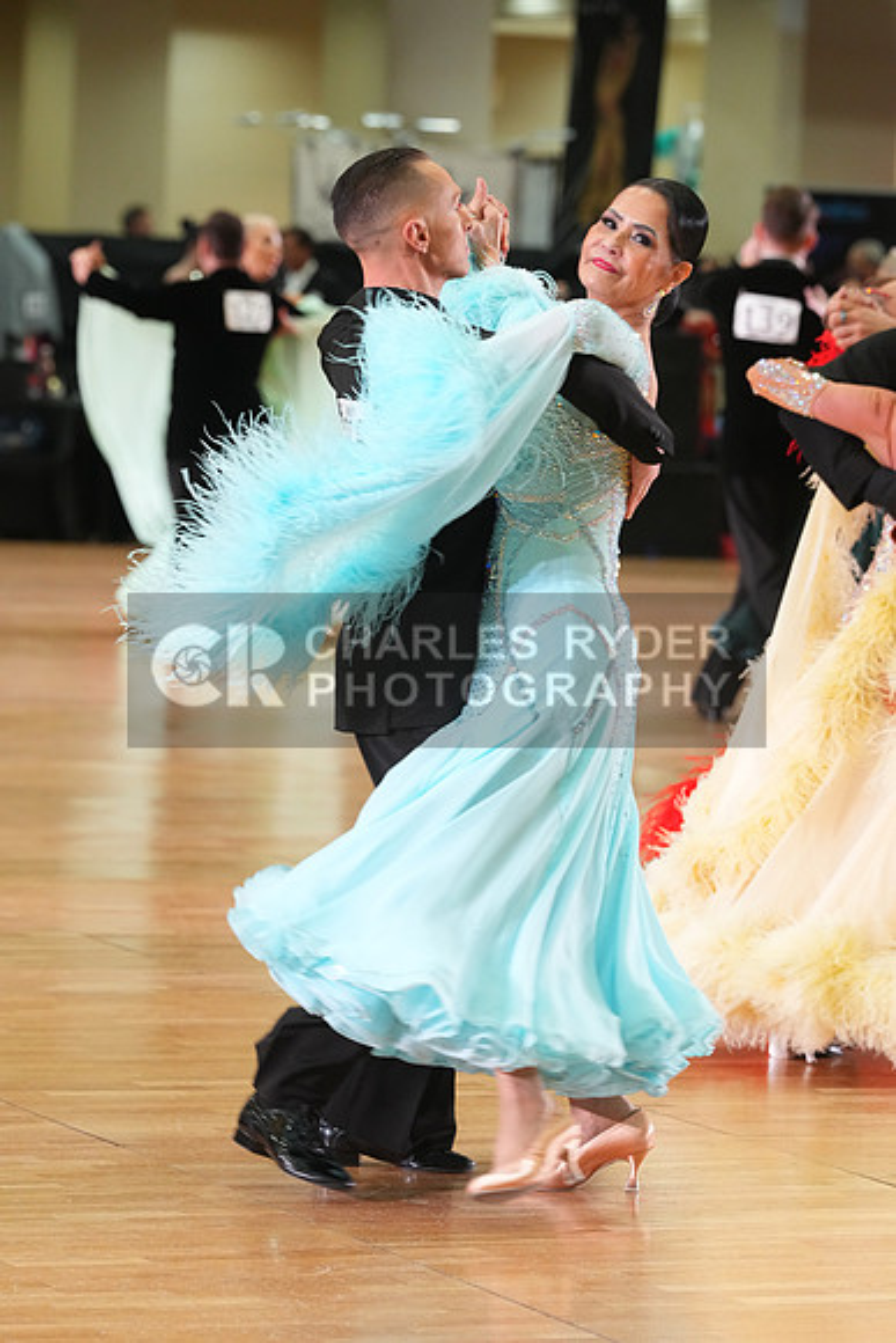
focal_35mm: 179
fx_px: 6678
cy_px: 672
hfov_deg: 7.7
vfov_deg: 11.5
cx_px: 448
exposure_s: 1/200
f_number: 5.6
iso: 4000
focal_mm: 179
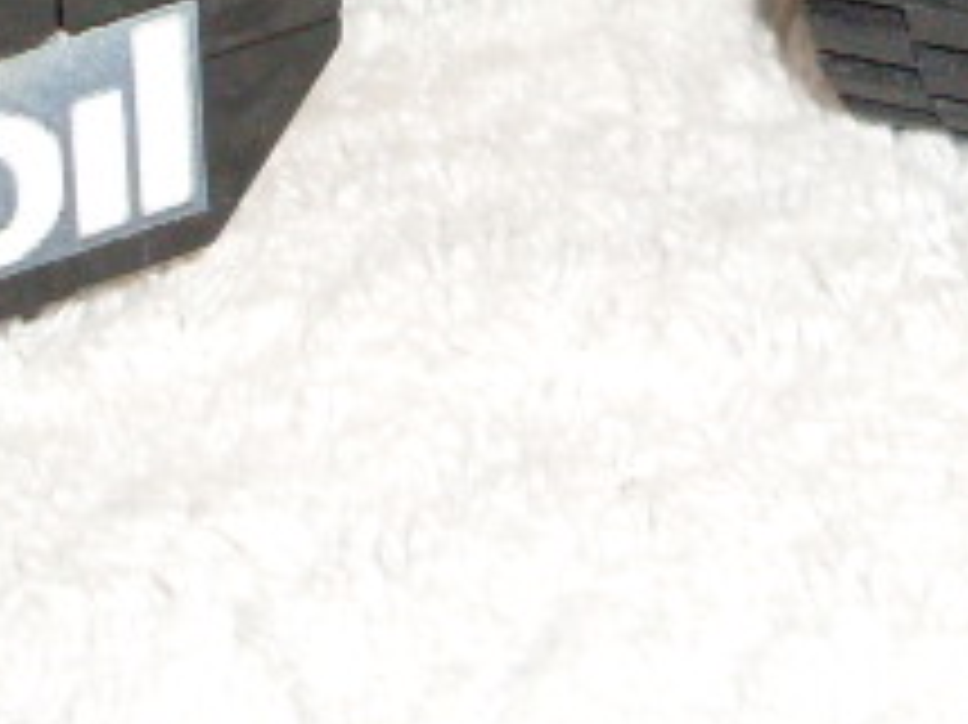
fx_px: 5059
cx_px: 959
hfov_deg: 10.8
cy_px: -549
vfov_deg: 7.9
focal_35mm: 181
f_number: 2.8
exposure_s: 1/45
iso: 100
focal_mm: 6.3
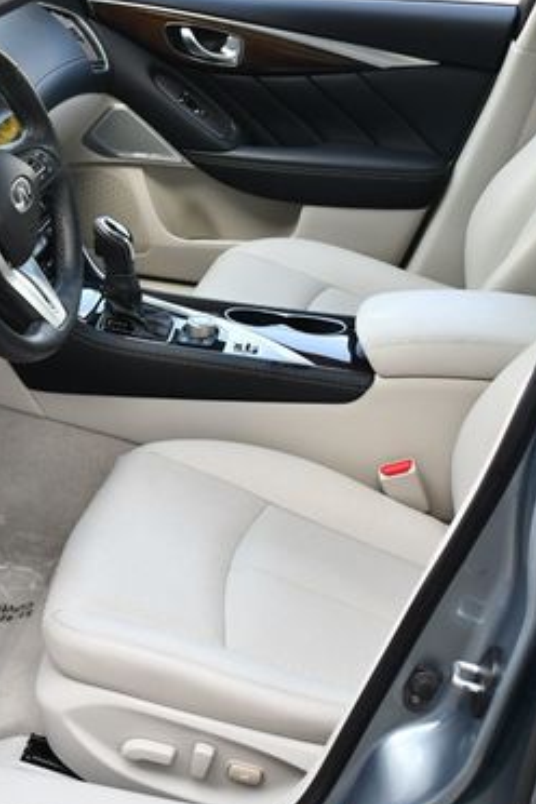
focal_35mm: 62
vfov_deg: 32.4
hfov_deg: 21.7
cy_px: 400
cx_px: 115
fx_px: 1385
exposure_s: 1/250
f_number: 3.5
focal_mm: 18
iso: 400
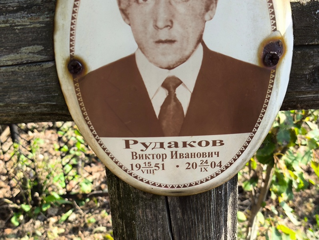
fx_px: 461
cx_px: 160
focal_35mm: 50
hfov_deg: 38.2
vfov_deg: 29.1
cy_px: 120
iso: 50
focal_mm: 4.71
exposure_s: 1/240
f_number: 1.7
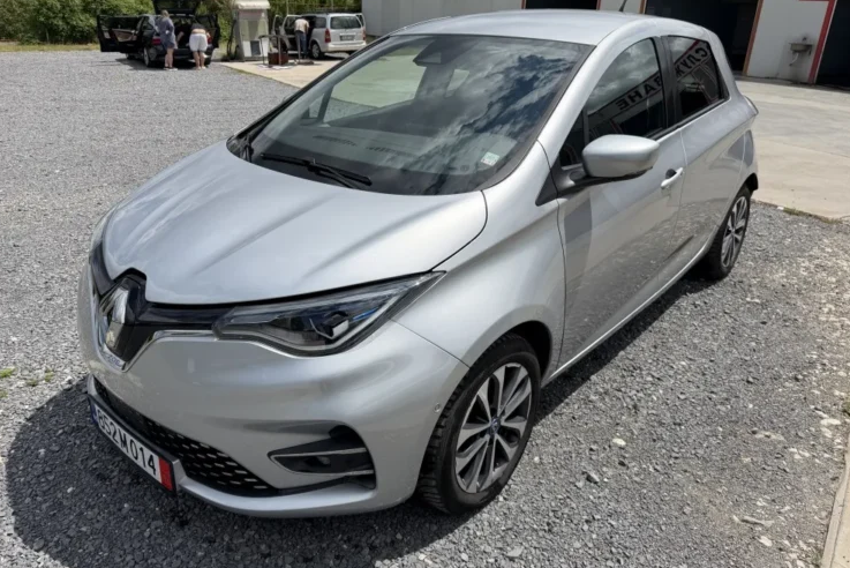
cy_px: 267
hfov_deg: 69.4
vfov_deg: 49.6
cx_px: 414
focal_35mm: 26
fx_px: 614
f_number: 1.78
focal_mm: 6.76
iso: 100
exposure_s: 1/9091
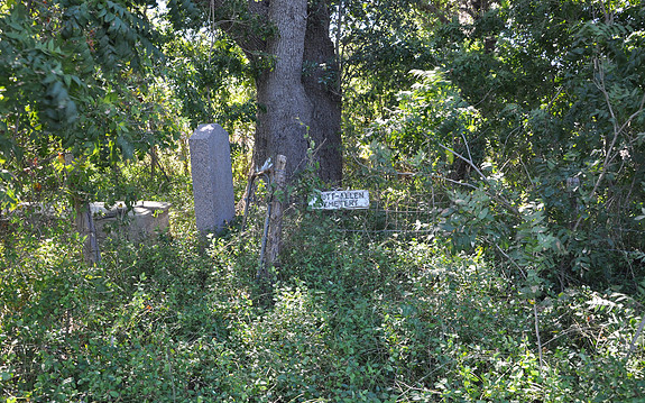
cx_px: 323
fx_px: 677
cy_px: 209
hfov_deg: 51.0
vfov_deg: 33.1
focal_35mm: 39
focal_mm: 25
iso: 280
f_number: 5.6
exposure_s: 1/30
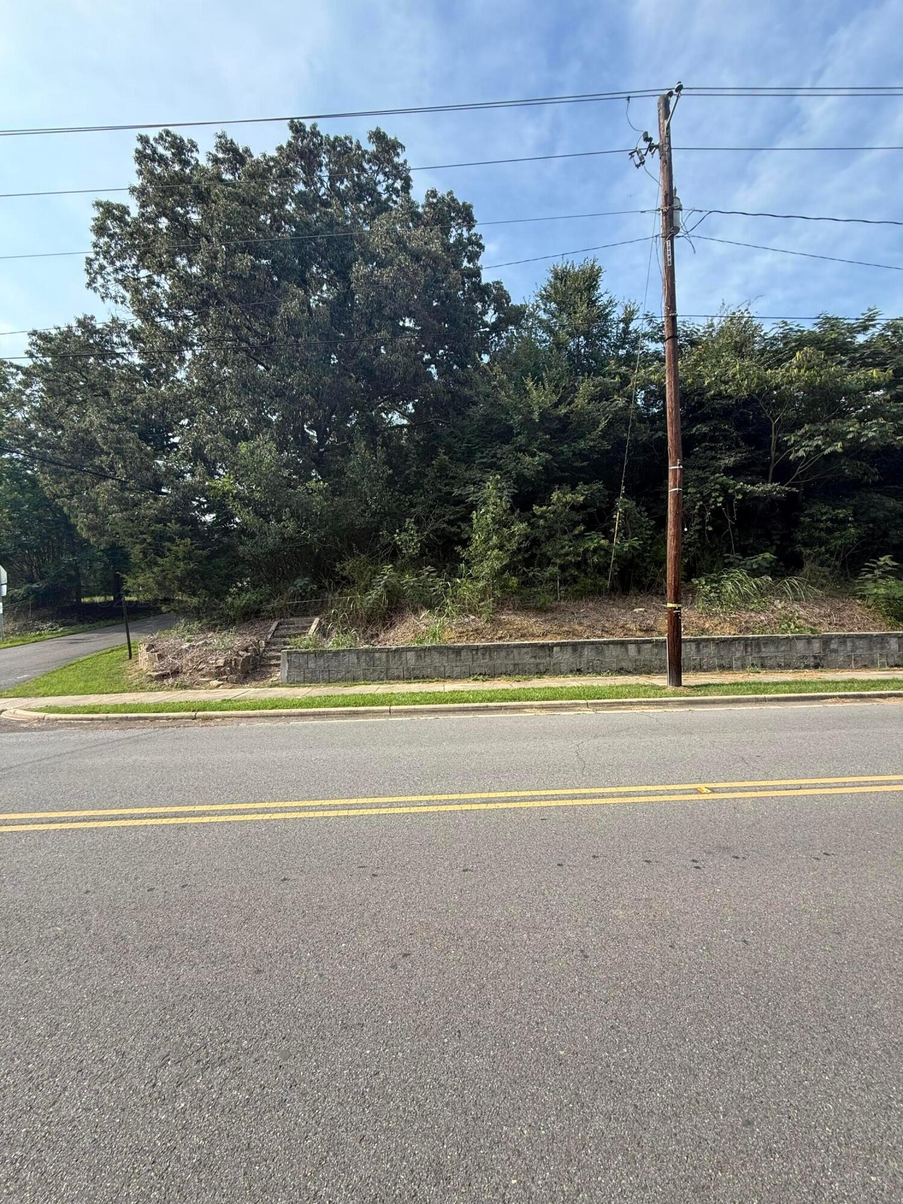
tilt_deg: +2.1
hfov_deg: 85.7
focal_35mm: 14
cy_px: 602
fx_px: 487
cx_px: 452
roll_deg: +0.6
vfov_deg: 102.1
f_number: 2.2
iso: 50
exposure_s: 1/579
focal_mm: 2.22
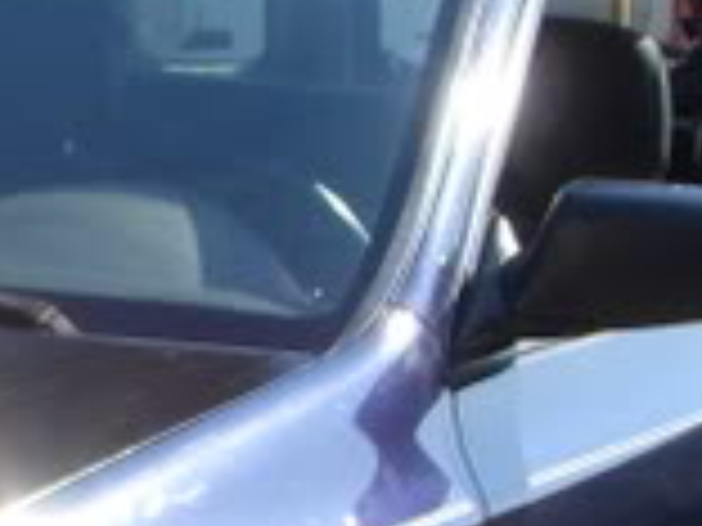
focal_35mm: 195
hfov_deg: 9.9
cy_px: 643
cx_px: -306
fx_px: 3955
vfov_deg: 7.5
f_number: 3.3
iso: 100
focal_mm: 6.3
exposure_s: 1/500
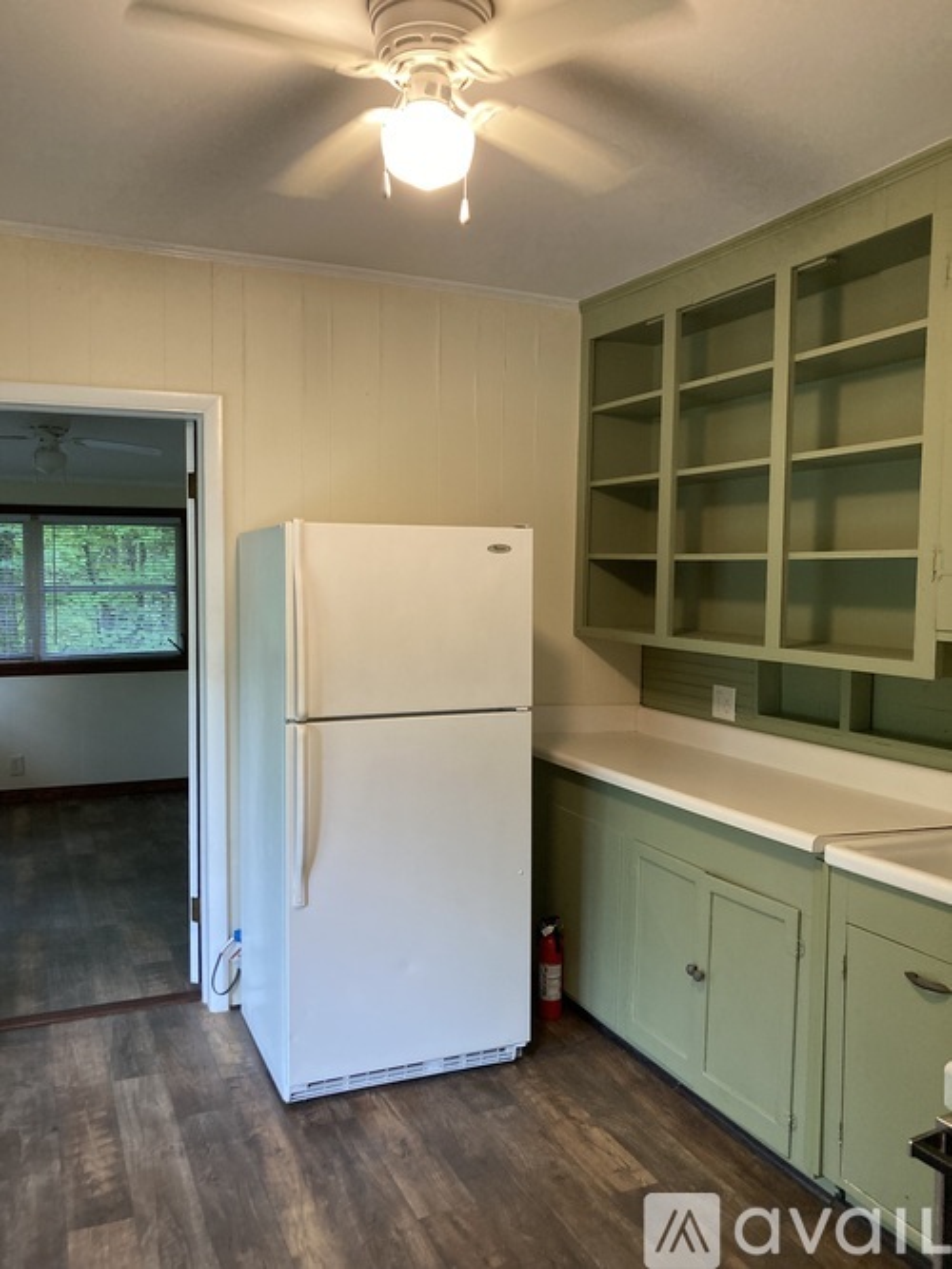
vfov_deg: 63.5
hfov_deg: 49.7
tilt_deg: -3.2
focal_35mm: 28
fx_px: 1027
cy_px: 634
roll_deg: -0.2
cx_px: 476
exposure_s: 1/60
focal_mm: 3.99
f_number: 1.8
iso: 250
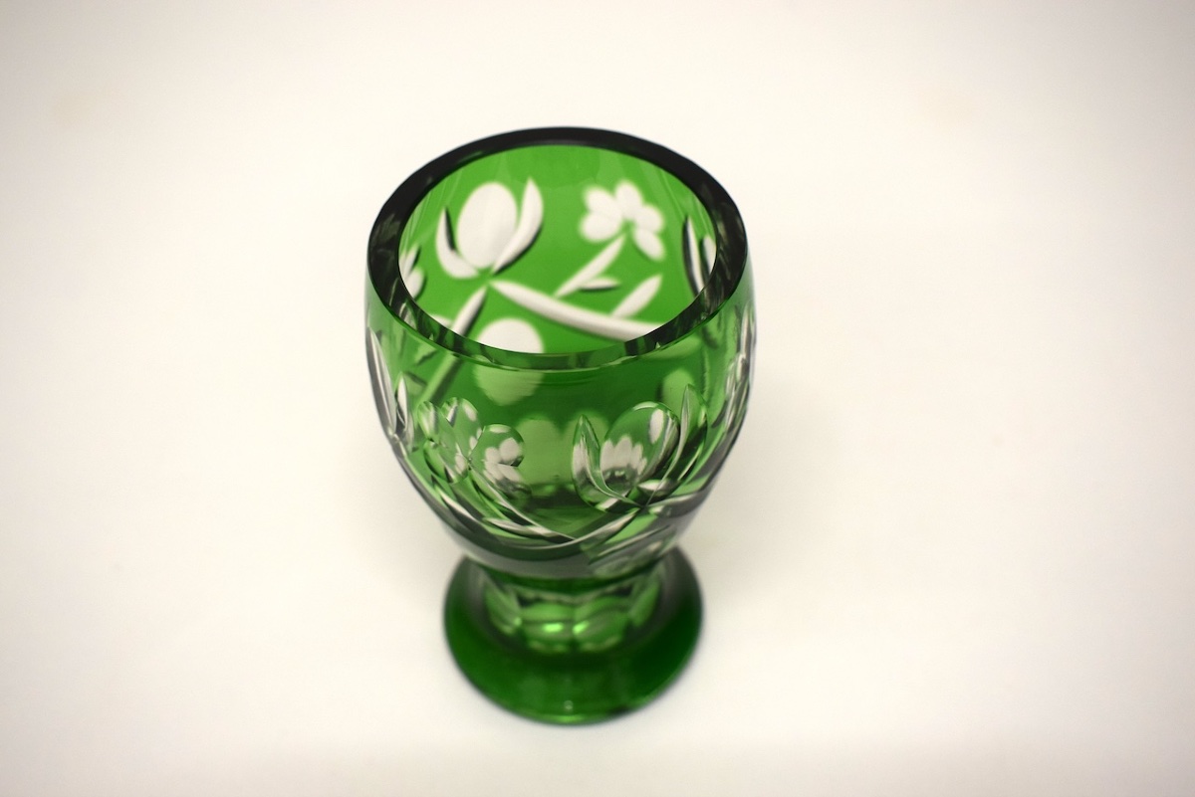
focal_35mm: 40
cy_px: 398
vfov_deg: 33.0
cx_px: 598
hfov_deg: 47.9
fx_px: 1345
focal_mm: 27
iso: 800
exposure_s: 1/125
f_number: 5.6
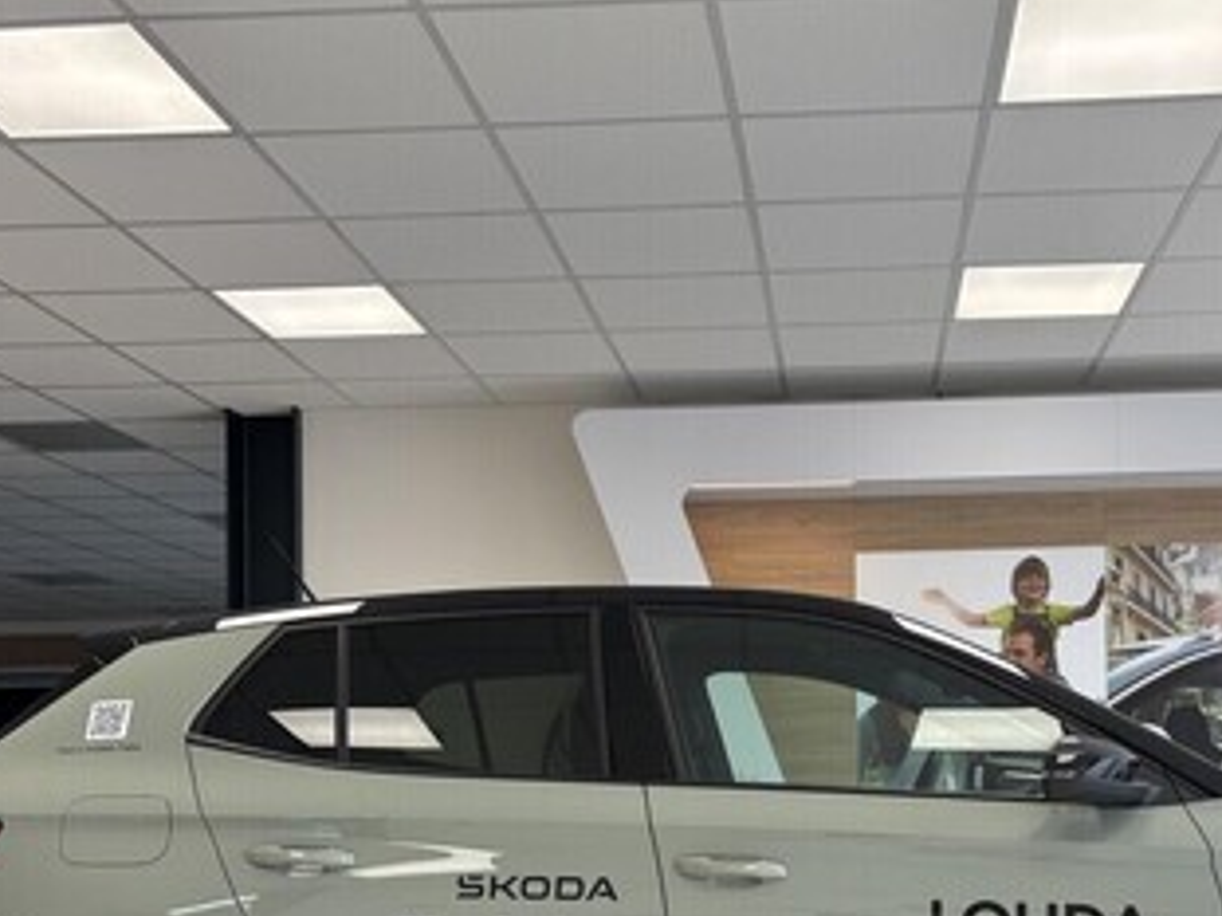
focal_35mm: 46
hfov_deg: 41.0
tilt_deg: +0.7
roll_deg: +0.7
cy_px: 745
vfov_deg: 30.7
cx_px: 743
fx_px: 1623
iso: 50
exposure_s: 1/121
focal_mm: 5.96
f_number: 1.6
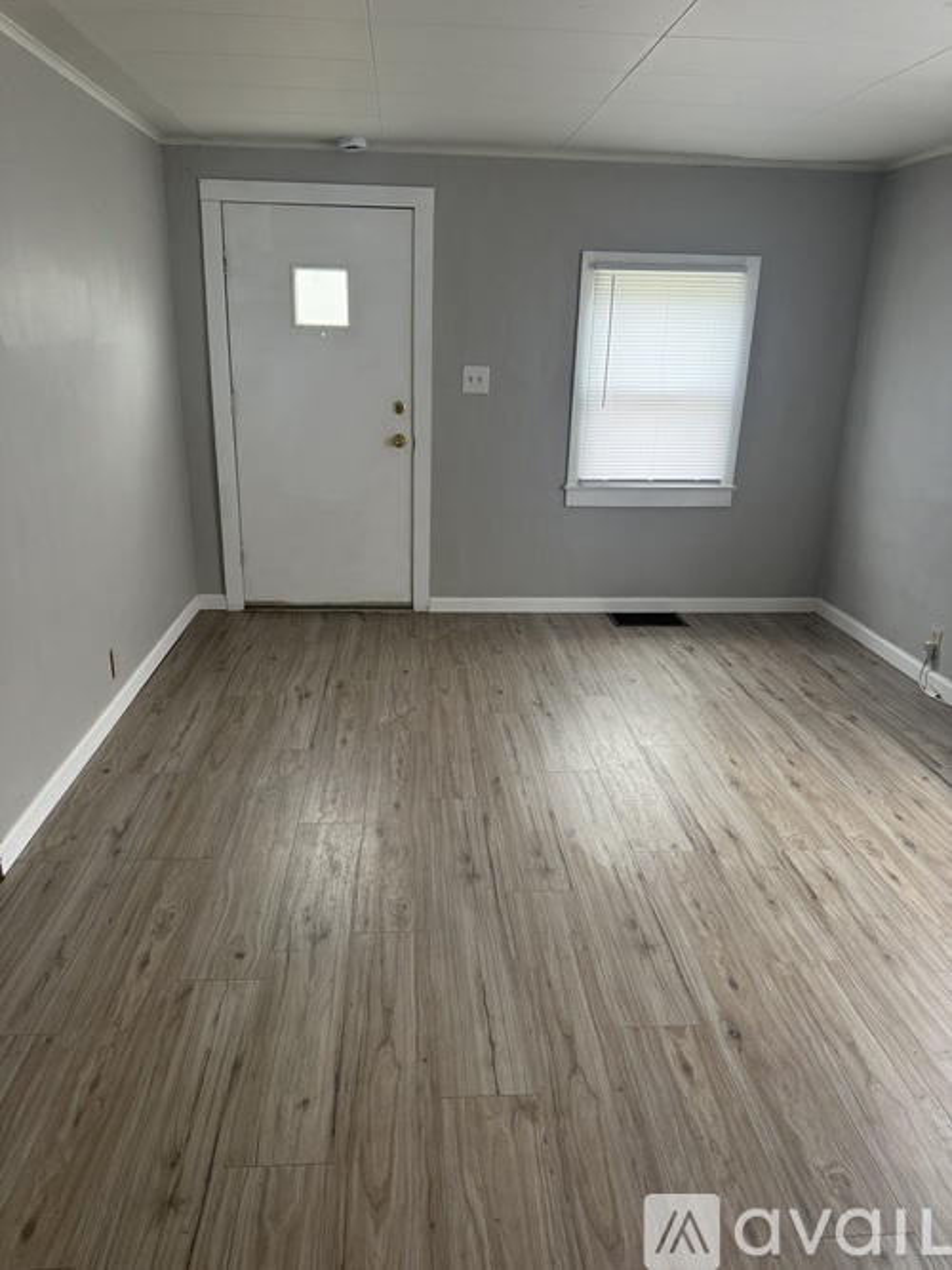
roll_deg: -2.5
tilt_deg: -16.6
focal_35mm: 24
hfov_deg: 56.8
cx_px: 476
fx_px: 880
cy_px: 635
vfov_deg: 71.6
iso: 200
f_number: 1.78
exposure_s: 1/122
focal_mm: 6.76
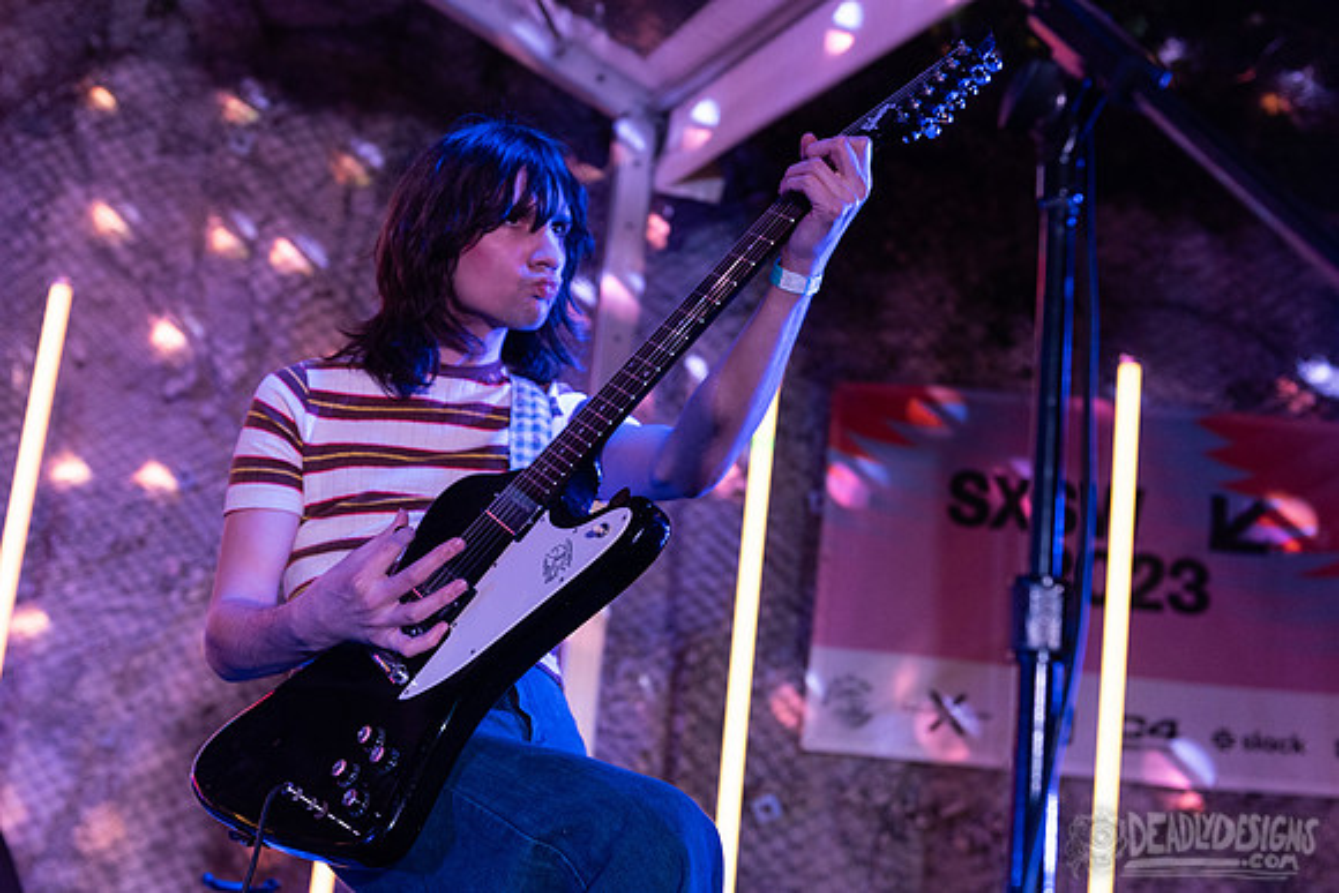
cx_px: 593
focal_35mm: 50
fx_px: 1847
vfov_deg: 27.2
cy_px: 439
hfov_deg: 39.8
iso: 2000
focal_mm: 44
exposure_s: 1/250
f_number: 3.5
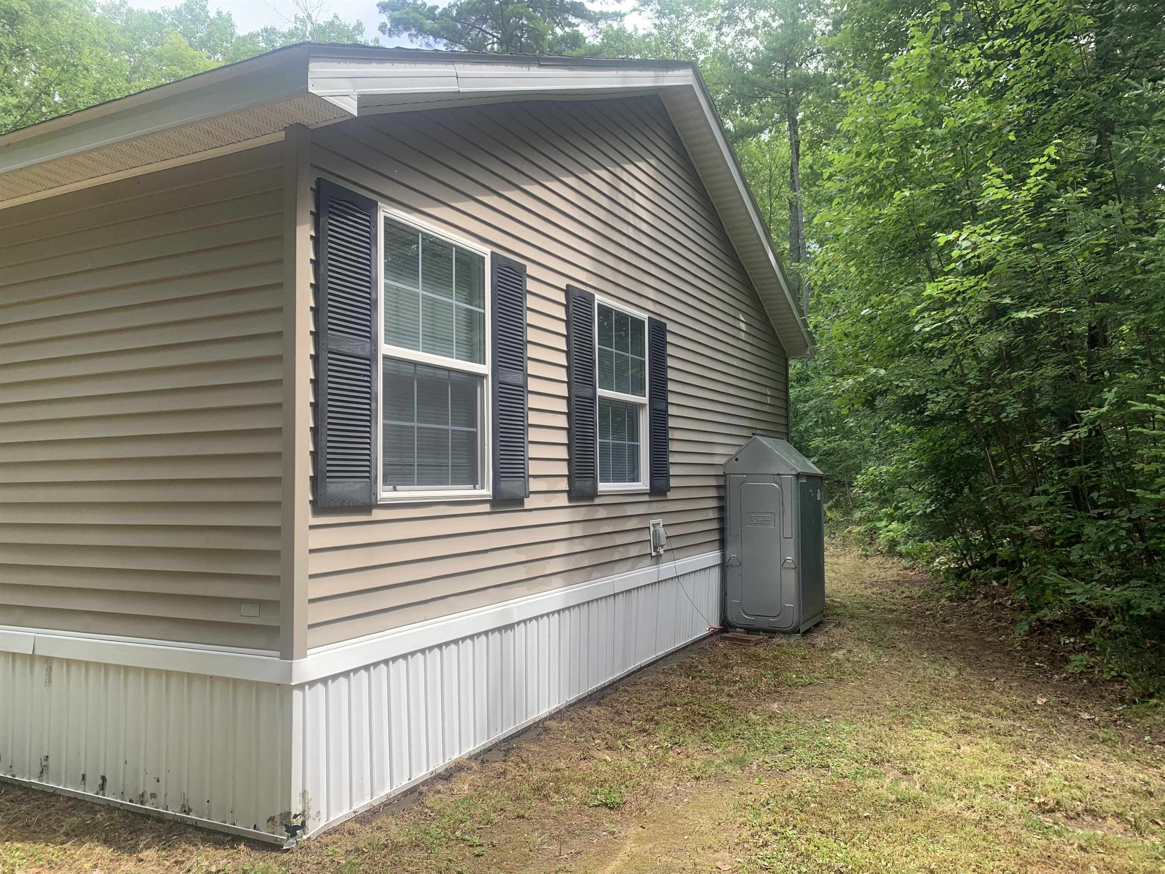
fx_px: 875
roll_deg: +0.3
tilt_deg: +3.4
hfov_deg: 67.3
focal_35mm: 26
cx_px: 582
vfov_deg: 53.1
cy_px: 437
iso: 25
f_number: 1.8
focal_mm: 4.25
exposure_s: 1/394
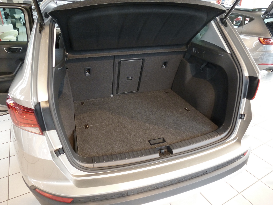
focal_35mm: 24
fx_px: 189
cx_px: 136
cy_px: 102
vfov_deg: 56.8
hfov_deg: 71.6
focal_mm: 4.3
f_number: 3.3
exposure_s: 1/20
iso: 400
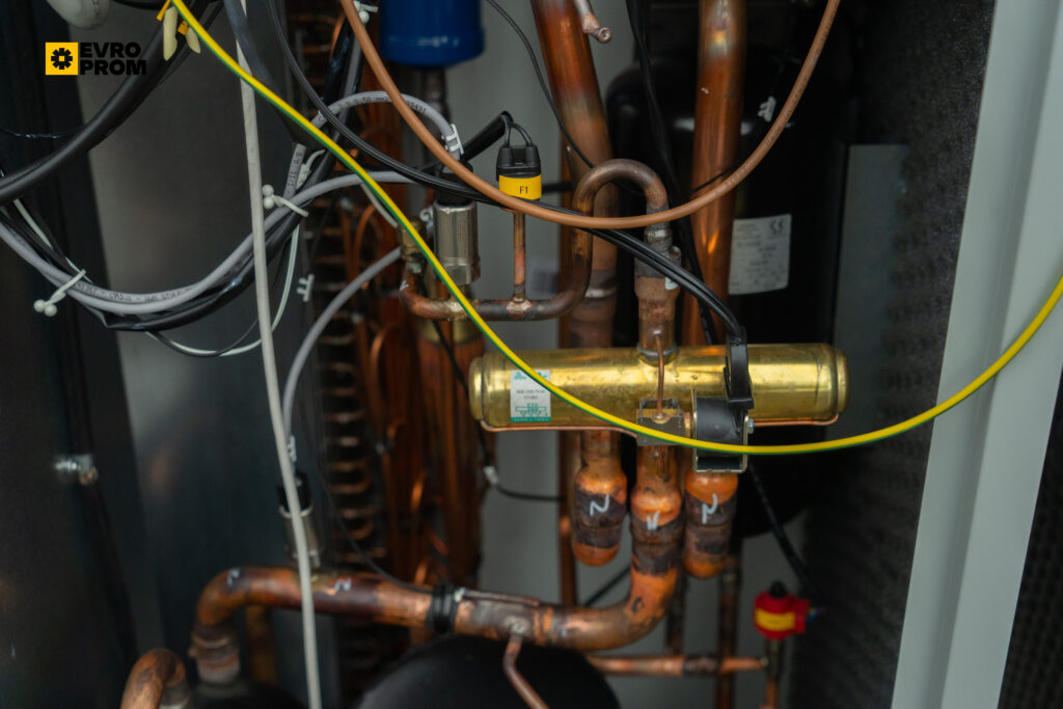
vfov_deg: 30.5
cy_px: 354
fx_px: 1299
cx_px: 532
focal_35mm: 44
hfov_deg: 44.5
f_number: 4
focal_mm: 44
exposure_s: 1/80
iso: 800
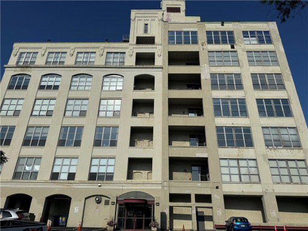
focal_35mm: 24
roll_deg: -0.4
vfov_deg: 56.8
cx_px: 154
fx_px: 214
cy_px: 116
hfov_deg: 71.6
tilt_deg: +25.6
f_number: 1.78
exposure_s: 1/12346
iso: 64
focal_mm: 6.76
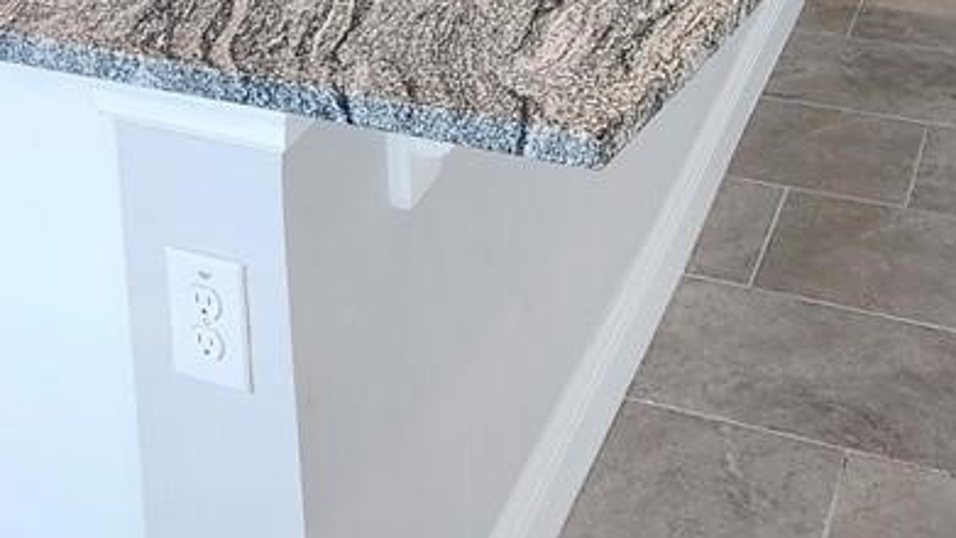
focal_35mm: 58
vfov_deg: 17.8
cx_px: 528
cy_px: -340
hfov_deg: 36.0
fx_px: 1470
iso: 100
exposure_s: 1/60
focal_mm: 2.2
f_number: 2.2
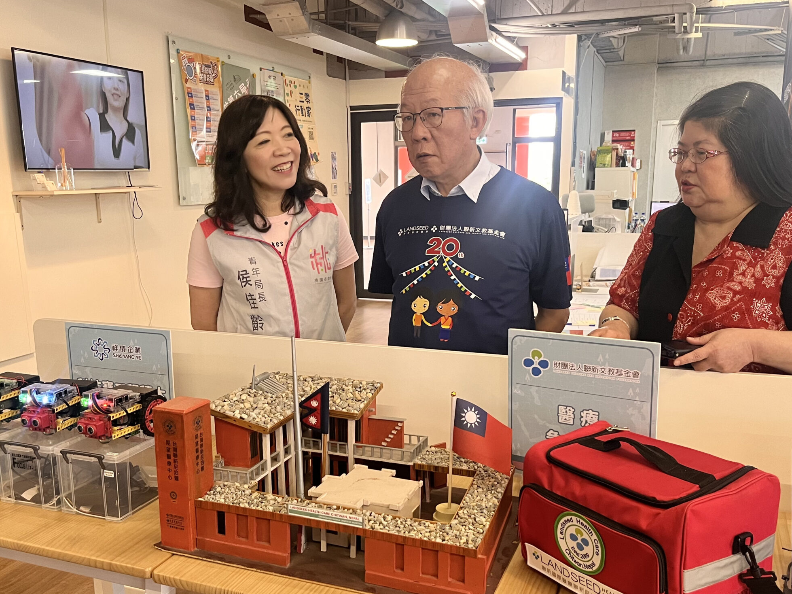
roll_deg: +1.1
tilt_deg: -12.9
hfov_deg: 53.9
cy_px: 352
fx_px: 778
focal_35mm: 34
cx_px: 372
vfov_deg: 41.6
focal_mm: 5.1
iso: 200
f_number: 1.6
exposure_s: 1/60
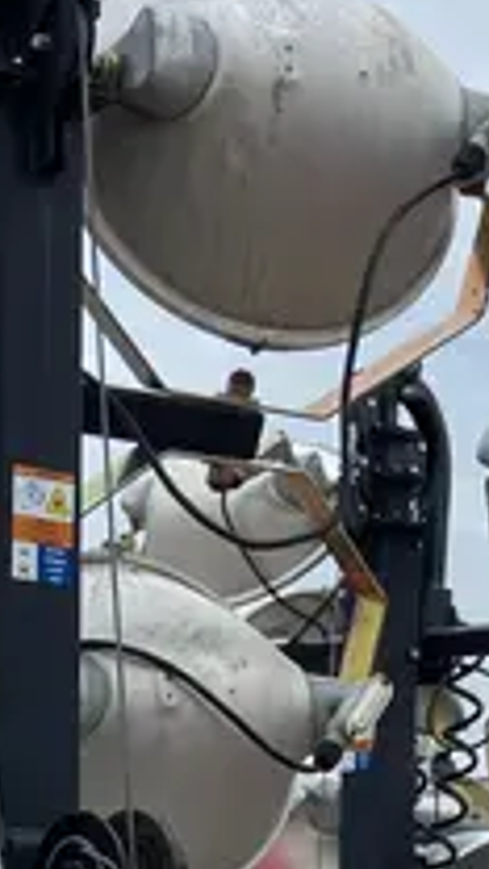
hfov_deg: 11.9
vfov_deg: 19.2
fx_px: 2305
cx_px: -67
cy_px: 1235
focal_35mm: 100
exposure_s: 1/1007
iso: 32
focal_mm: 4.25
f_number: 1.8
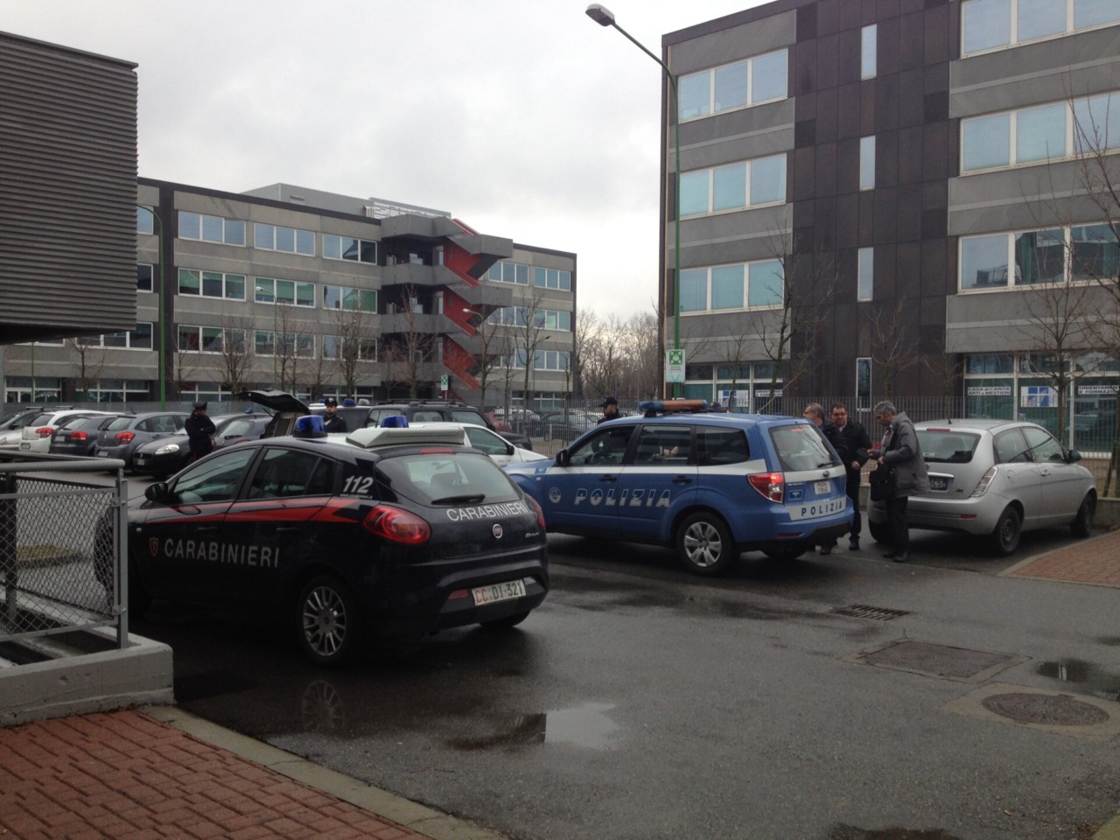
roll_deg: -0.5
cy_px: 420
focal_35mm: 35
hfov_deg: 52.6
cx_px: 560
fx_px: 1132
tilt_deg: -1.7
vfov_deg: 40.7
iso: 50
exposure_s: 1/298
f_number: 2.4
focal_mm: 4.28
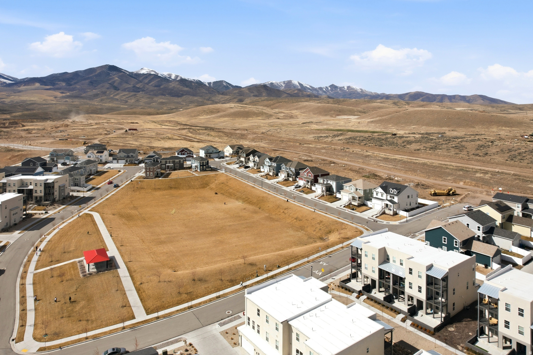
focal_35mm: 22
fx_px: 326
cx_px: 266
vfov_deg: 57.2
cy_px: 178
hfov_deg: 78.6
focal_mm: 8.4
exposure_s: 1/1000
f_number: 2.8
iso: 140
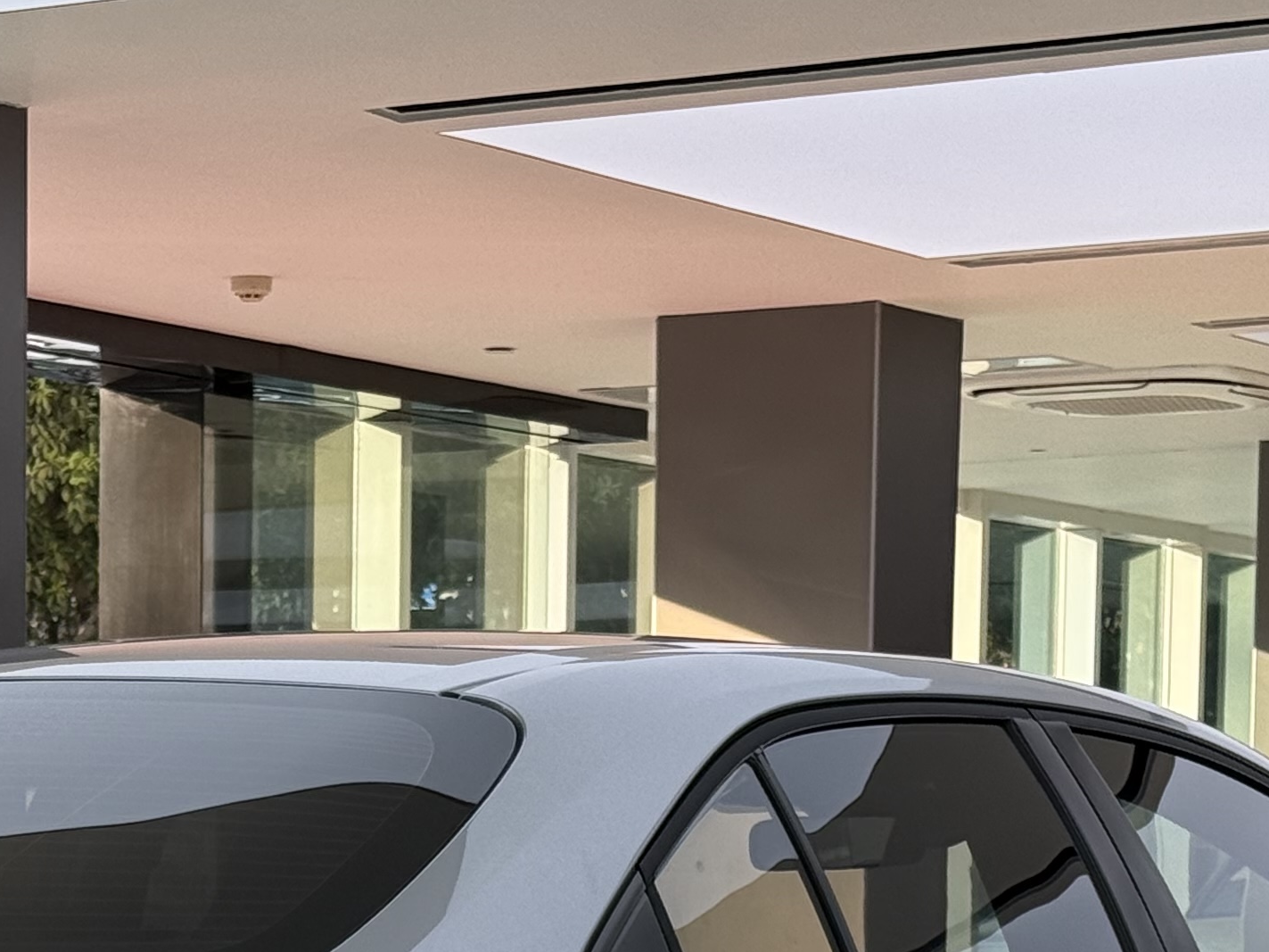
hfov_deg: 14.4
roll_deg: -0.5
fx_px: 4985
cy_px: 1205
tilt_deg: -2.3
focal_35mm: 136
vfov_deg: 10.7
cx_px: 232
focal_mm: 6.76
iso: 80
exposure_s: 1/574
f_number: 1.78
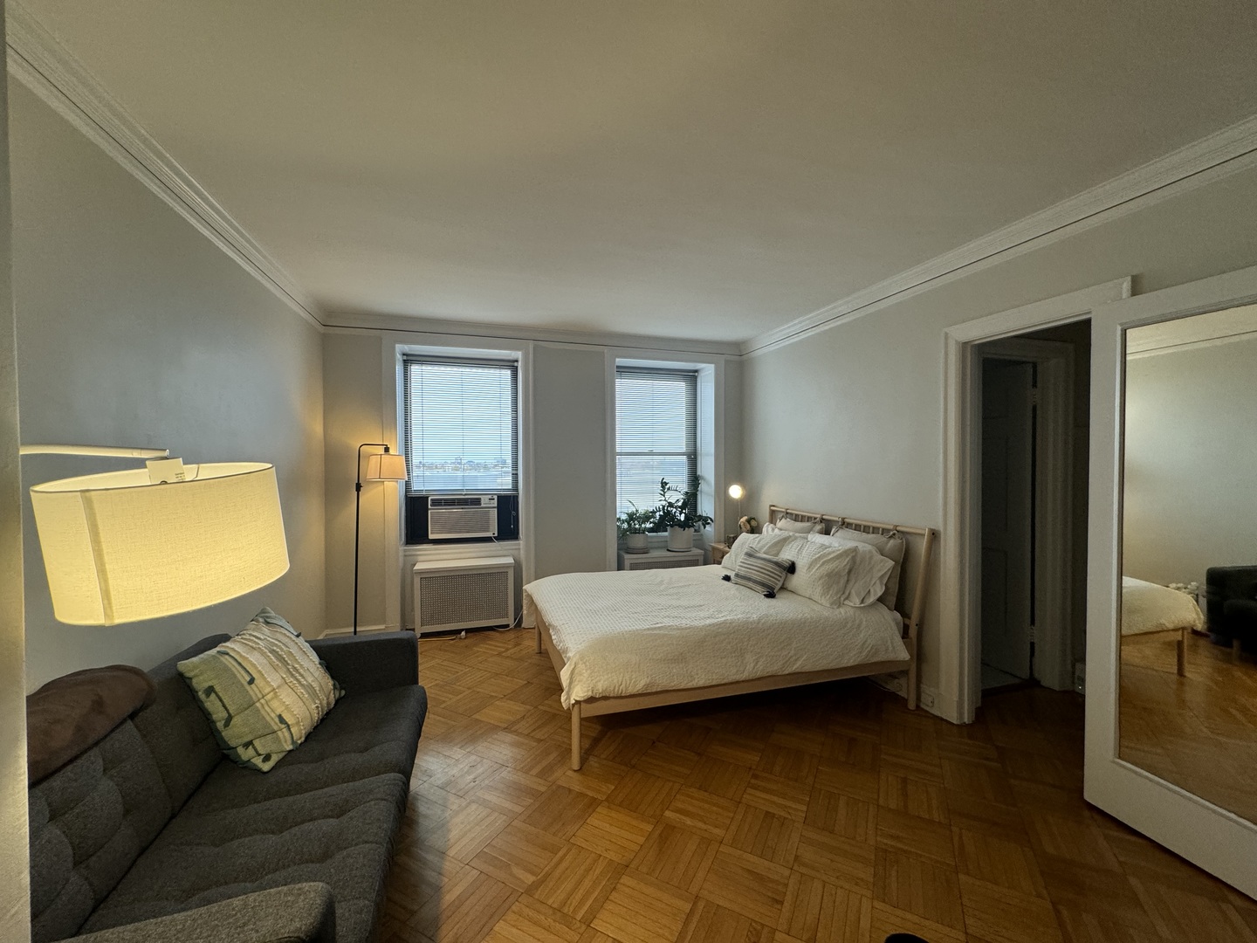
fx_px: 508
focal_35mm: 14
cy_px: 472
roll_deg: -0.3
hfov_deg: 102.1
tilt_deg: -1.7
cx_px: 628
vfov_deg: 85.7
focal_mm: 2.22
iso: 200
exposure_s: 1/120
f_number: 2.2
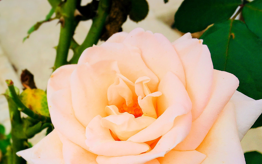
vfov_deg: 25.7
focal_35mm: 49
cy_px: 139
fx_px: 350
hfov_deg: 40.5
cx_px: 86
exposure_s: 1/1221
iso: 25
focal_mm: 4.15
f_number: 2.2
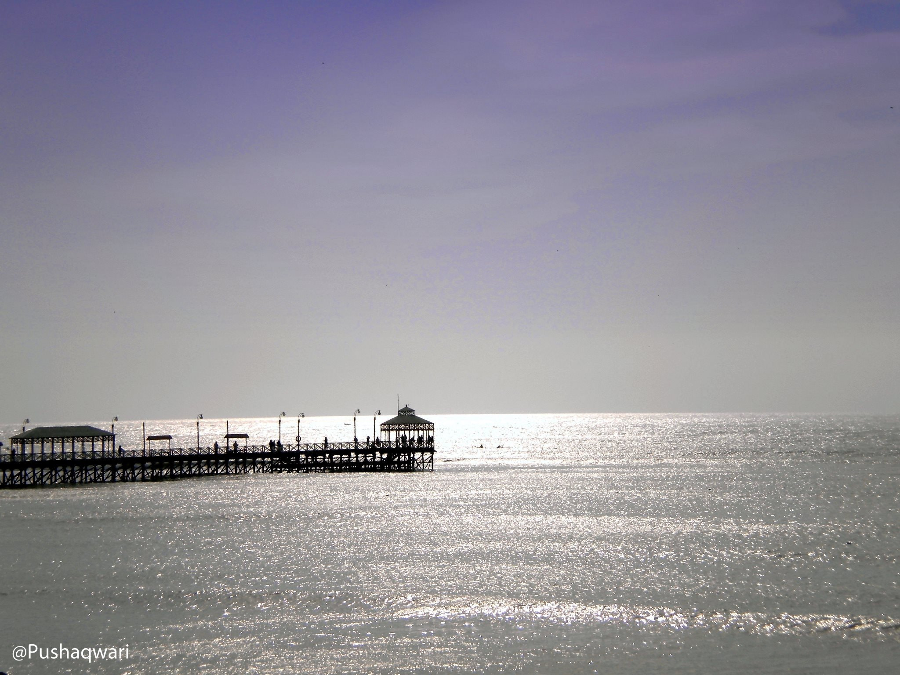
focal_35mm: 105
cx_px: 450
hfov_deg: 18.7
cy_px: 338
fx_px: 2730
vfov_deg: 14.1
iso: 80
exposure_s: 1/636
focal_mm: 18.9
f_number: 8.5
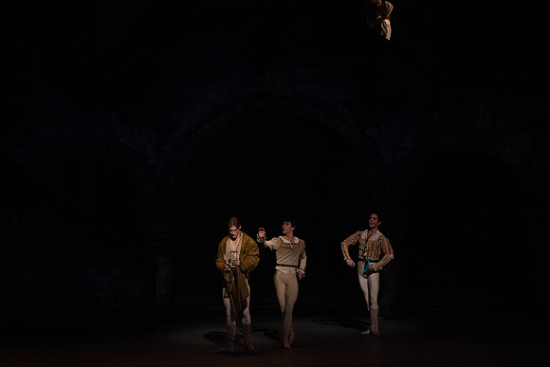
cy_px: 184
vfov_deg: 7.4
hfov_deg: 11.1
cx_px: 275
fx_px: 2827
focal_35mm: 185
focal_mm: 185
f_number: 5.6
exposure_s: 1/250
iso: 8000
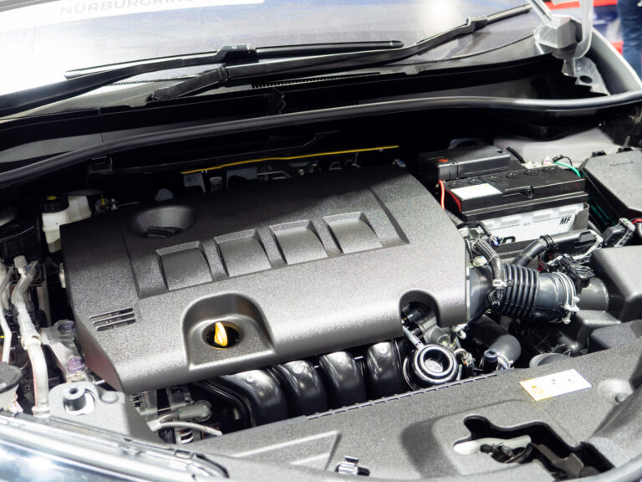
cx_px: 321
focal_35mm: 44
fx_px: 816
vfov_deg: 32.9
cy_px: 241
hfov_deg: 42.9
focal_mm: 22
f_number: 2.8
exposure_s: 1/40
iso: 800
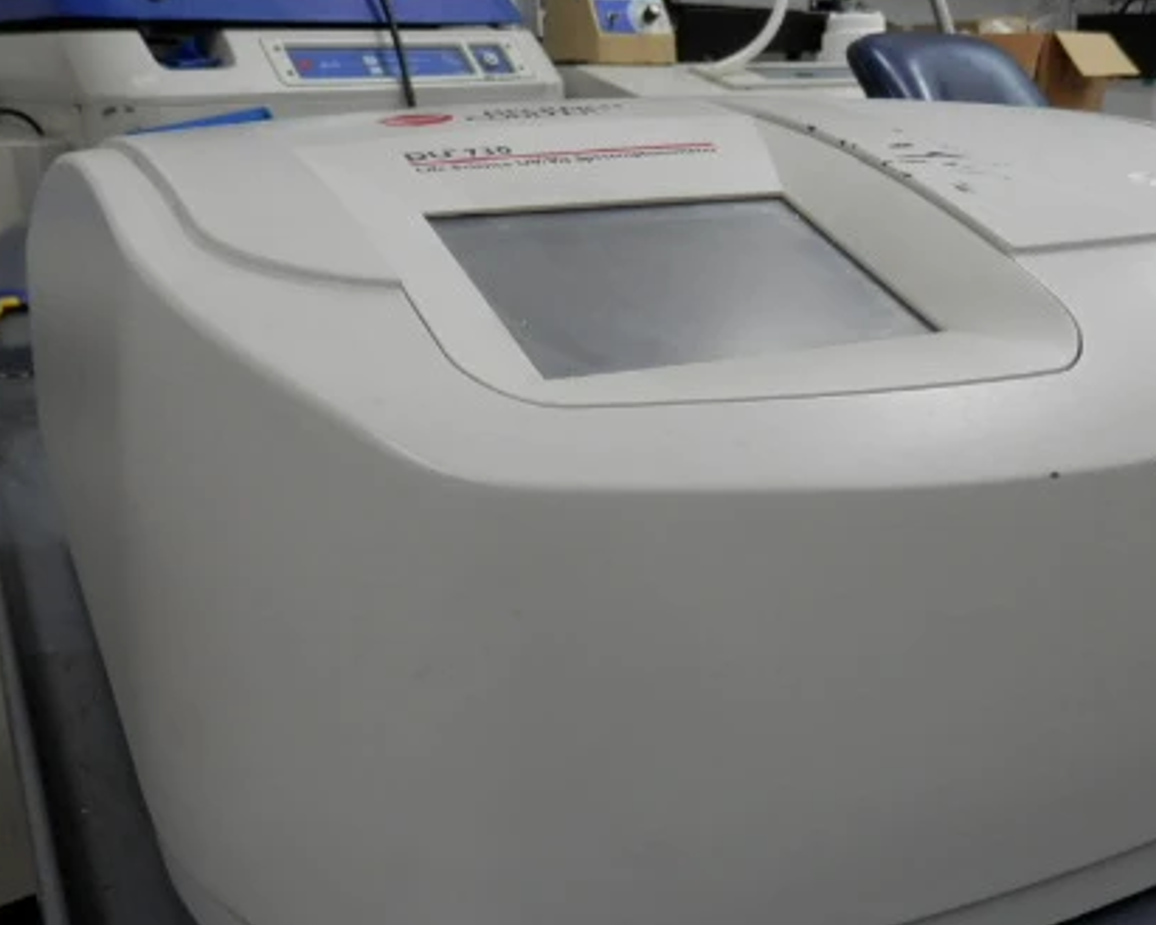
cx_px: 700
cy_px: 498
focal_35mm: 38
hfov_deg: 47.6
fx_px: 1300
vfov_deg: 39.1
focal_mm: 4.5
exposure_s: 1/30
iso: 125
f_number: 3
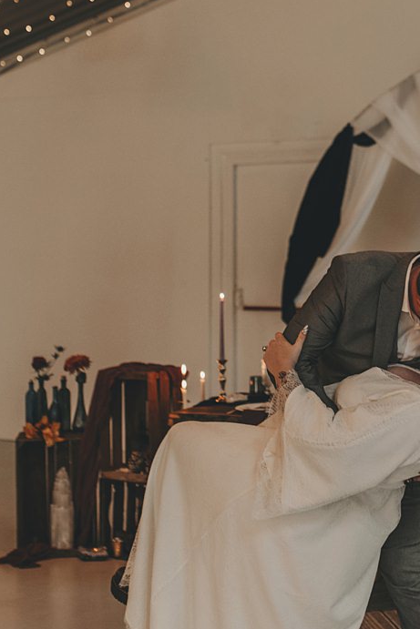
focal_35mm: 76
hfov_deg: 17.9
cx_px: 307
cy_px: 182
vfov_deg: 26.4
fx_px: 1329
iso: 500
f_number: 2
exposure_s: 1/160
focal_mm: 35
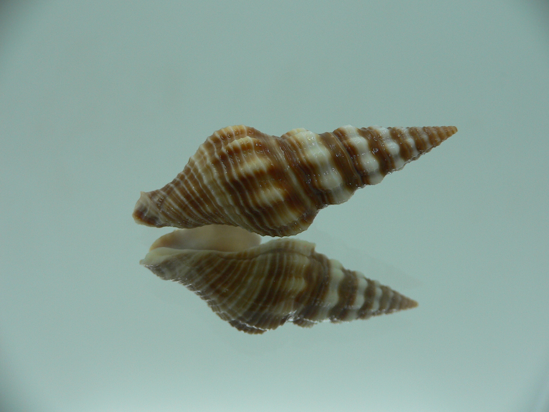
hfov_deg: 52.6
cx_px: 274
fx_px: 555
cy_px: 206
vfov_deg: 40.7
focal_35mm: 35
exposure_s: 1/60
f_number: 2.8
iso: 80
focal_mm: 4.6
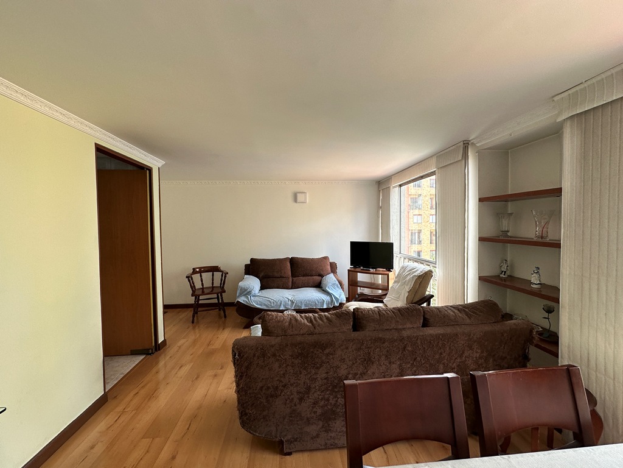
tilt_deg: -1.9
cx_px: 312
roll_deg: +0.8
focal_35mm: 14
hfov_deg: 102.1
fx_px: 252
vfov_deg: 85.7
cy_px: 234
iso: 40
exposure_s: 1/99
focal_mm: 2.22
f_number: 2.2
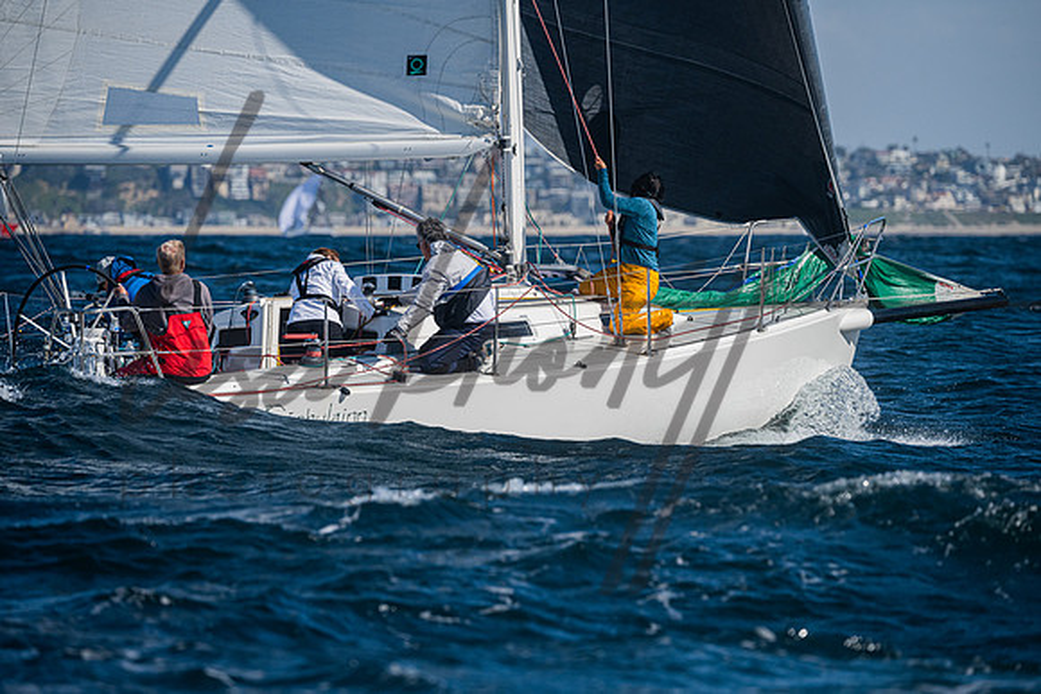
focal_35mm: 303
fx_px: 8762
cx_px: 534
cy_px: 347
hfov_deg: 6.8
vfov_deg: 4.5
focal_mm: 290
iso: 400
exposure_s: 1/6400
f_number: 6.3
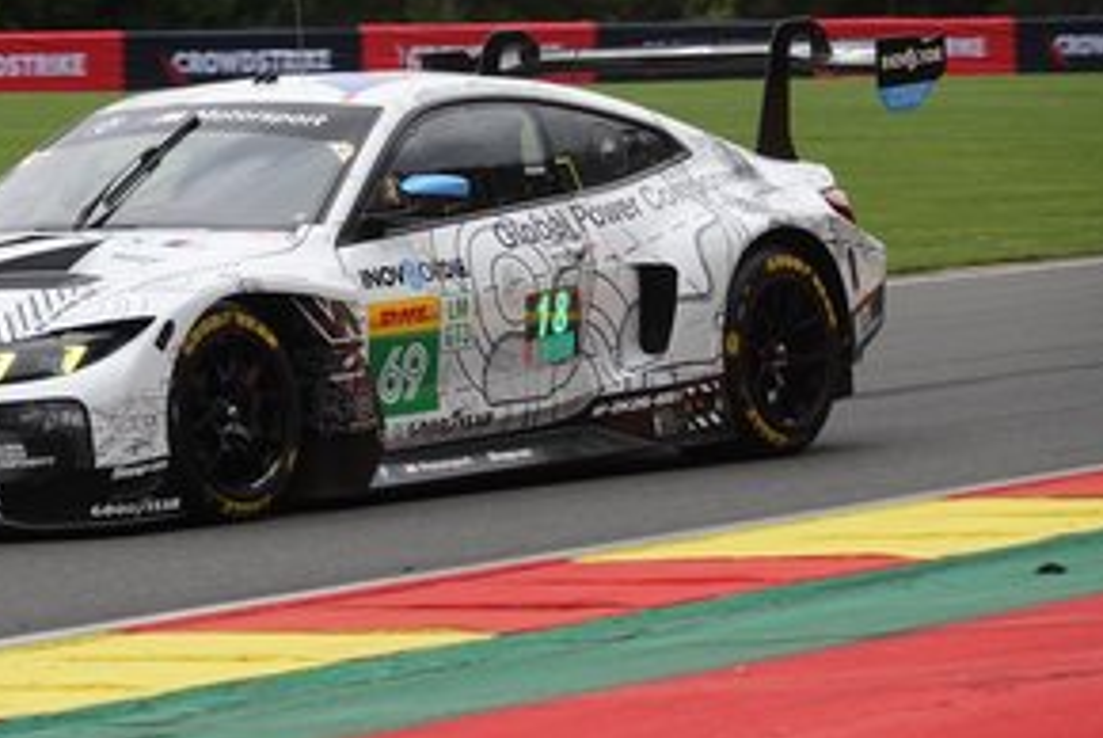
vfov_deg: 4.4
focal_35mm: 310
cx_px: 281
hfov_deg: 6.6
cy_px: 312
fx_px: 9507
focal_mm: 73.24
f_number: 4
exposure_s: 1/800
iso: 160
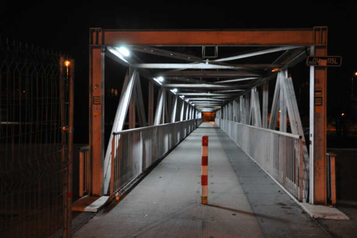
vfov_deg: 34.2
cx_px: 178
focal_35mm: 39
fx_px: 387
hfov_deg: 49.6
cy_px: 119
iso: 1250
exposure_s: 1/4
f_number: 4
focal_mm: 26
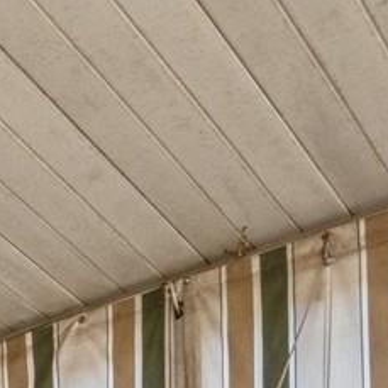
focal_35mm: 89
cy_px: 861
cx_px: -261
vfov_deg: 14.6
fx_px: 1129
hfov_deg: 16.9
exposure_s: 1/20
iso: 320
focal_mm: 10
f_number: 8
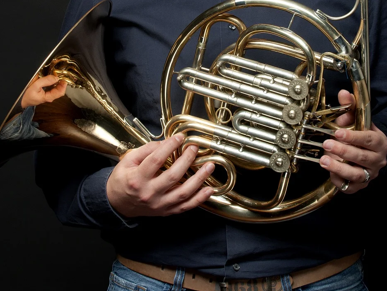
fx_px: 2069
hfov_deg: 10.7
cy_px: 16
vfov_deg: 8.0
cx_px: 226
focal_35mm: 185
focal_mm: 70
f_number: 10
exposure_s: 1/125
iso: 200
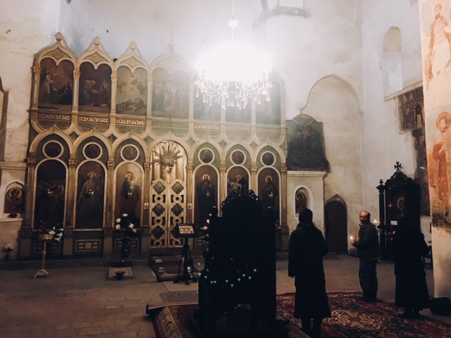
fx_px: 378
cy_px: 169
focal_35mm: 29
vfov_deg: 48.2
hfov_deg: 61.7
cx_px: 226
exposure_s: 1/17
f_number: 2.2
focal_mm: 4.15
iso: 320
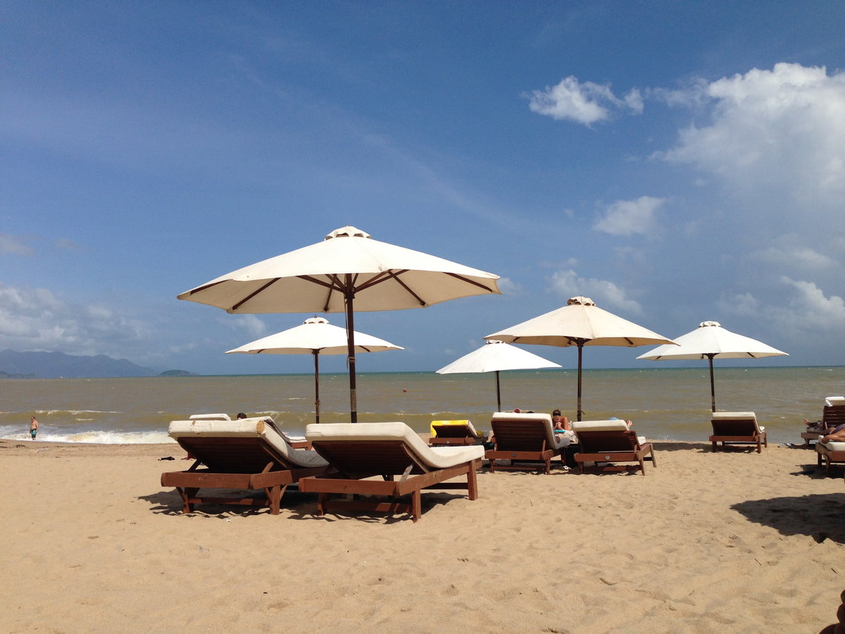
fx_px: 806
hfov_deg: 55.4
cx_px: 422
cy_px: 317
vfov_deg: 42.9
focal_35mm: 33
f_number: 2.4
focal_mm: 4.12
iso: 50
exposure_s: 1/3623
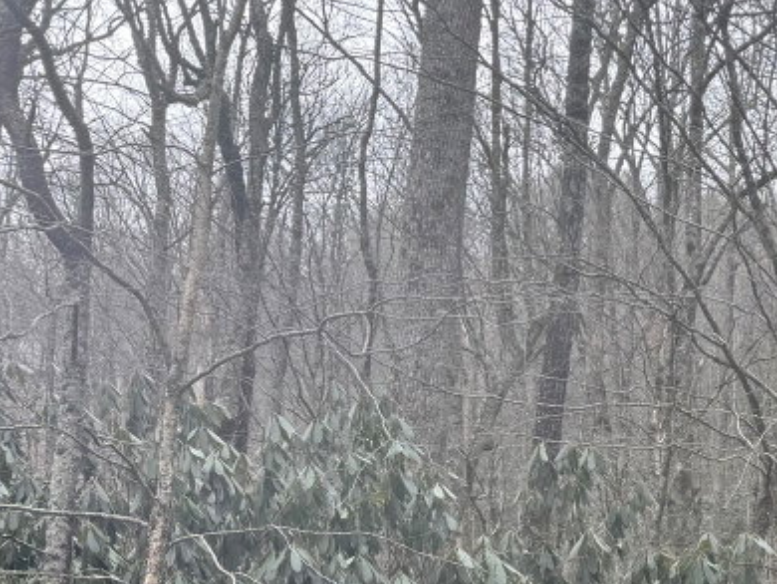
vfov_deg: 22.1
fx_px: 1415
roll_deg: -2.1
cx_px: 843
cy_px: 634
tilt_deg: +9.9
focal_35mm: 63
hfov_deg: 28.1
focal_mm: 6.76
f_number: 1.78
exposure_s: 1/693
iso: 80
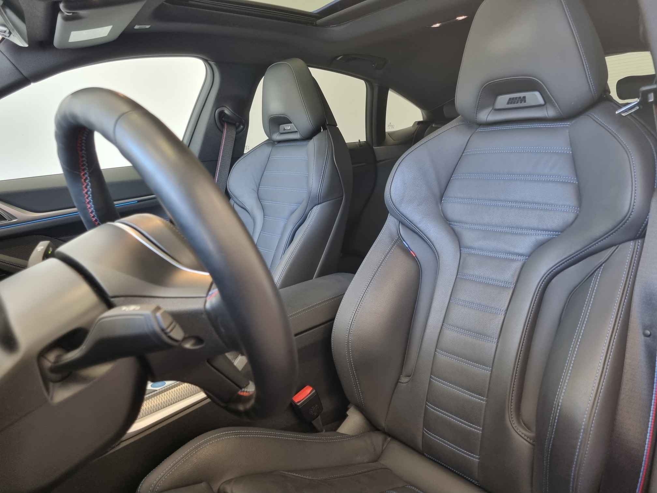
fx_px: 493
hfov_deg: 67.3
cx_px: 328
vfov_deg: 53.1
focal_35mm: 26
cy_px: 246
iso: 250
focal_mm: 5.4
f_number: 1.8
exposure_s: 1/50
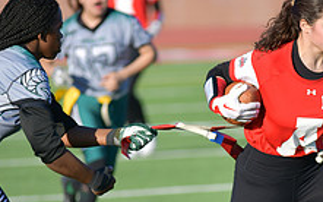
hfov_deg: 3.9
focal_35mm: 534
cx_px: 235
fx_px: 4699
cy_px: 186
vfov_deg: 2.5
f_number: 2.8
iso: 90
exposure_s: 1/1600
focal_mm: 200
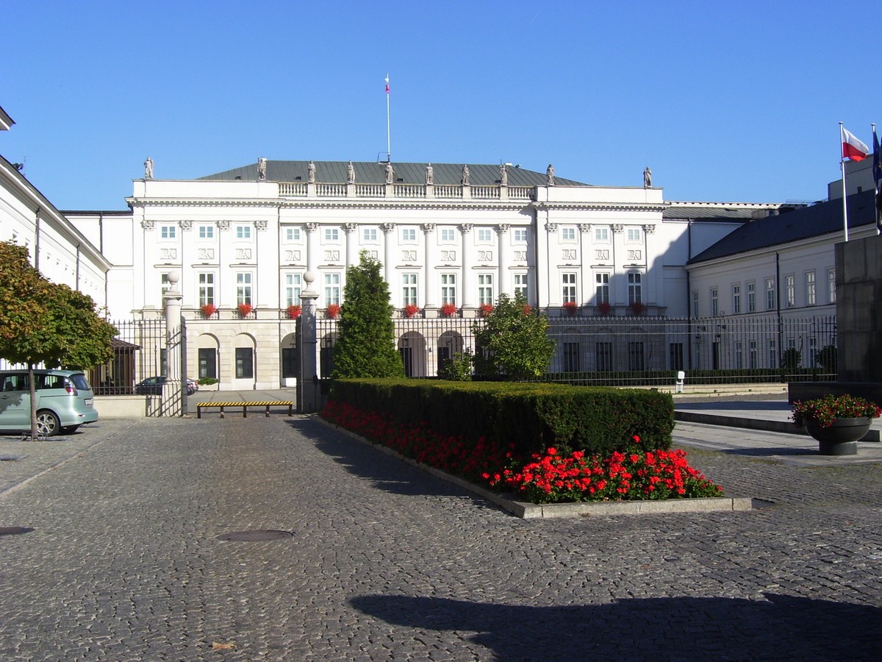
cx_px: 441
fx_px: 1147
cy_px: 331
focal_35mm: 45
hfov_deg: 42.1
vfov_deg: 32.2
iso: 80
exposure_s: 1/350
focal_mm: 7.6
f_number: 5.6
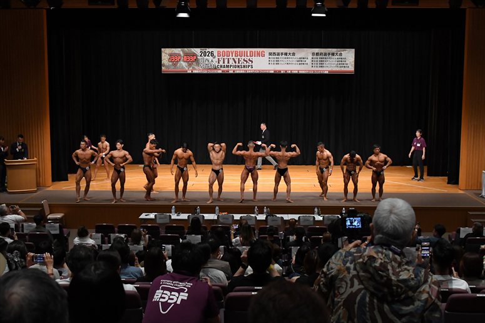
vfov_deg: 26.5
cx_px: 242
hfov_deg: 38.9
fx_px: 687
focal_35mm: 51
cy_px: 162
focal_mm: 34
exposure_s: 1/400
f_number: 5.6
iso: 4000
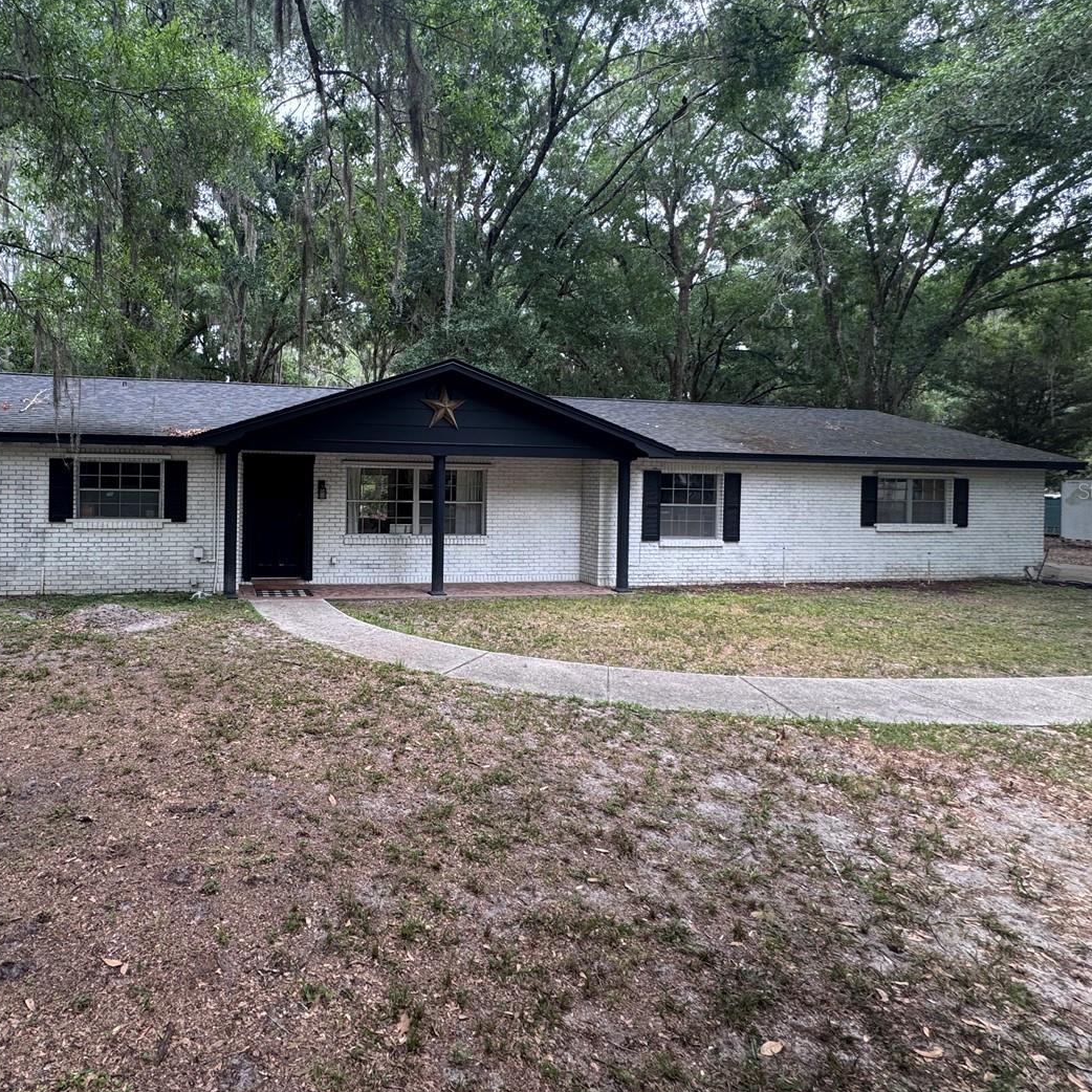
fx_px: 678
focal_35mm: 19
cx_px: 338
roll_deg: -1.1
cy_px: 490
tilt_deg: -0.4
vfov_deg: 77.5
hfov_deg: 74.5
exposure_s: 1/99
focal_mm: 2.22
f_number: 2.2
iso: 64
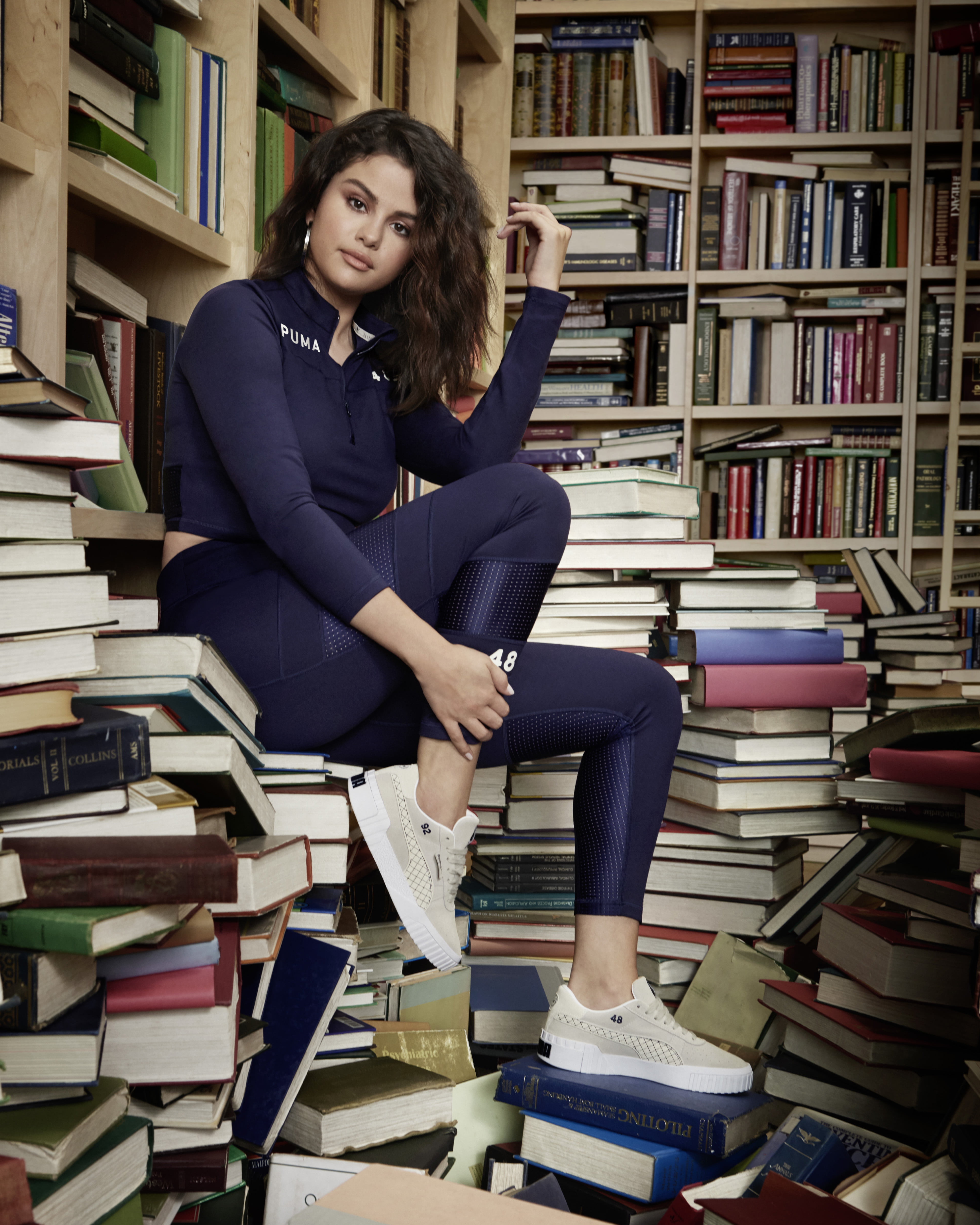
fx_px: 1668
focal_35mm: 46
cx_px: 272
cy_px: 616
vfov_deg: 40.3
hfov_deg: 32.3
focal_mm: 32
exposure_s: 1/125
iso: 500
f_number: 5.6
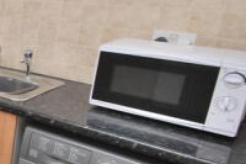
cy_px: 87
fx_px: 335
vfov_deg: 27.5
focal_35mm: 49
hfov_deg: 27.1
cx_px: -130
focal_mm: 10
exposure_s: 1/80
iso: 200
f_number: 4.5
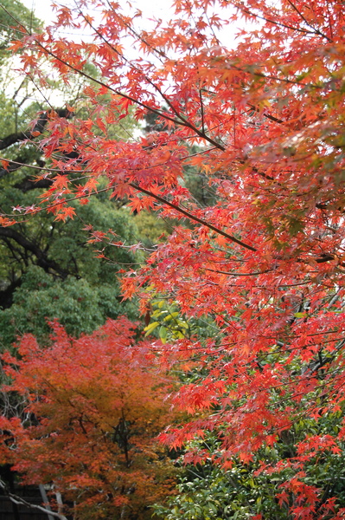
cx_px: 172
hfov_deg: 18.2
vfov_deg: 27.0
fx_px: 1080
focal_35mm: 75
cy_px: 260
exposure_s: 1/160
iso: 200
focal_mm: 50
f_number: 6.3
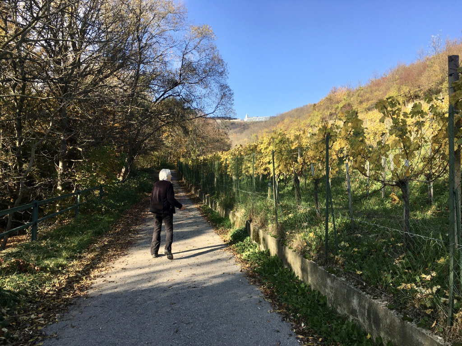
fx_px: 387
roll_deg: -1.8
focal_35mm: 29
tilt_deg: +1.5
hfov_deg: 61.7
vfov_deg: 48.2
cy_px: 173
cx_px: 231
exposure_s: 1/680
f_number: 2.2
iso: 25
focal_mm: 4.15
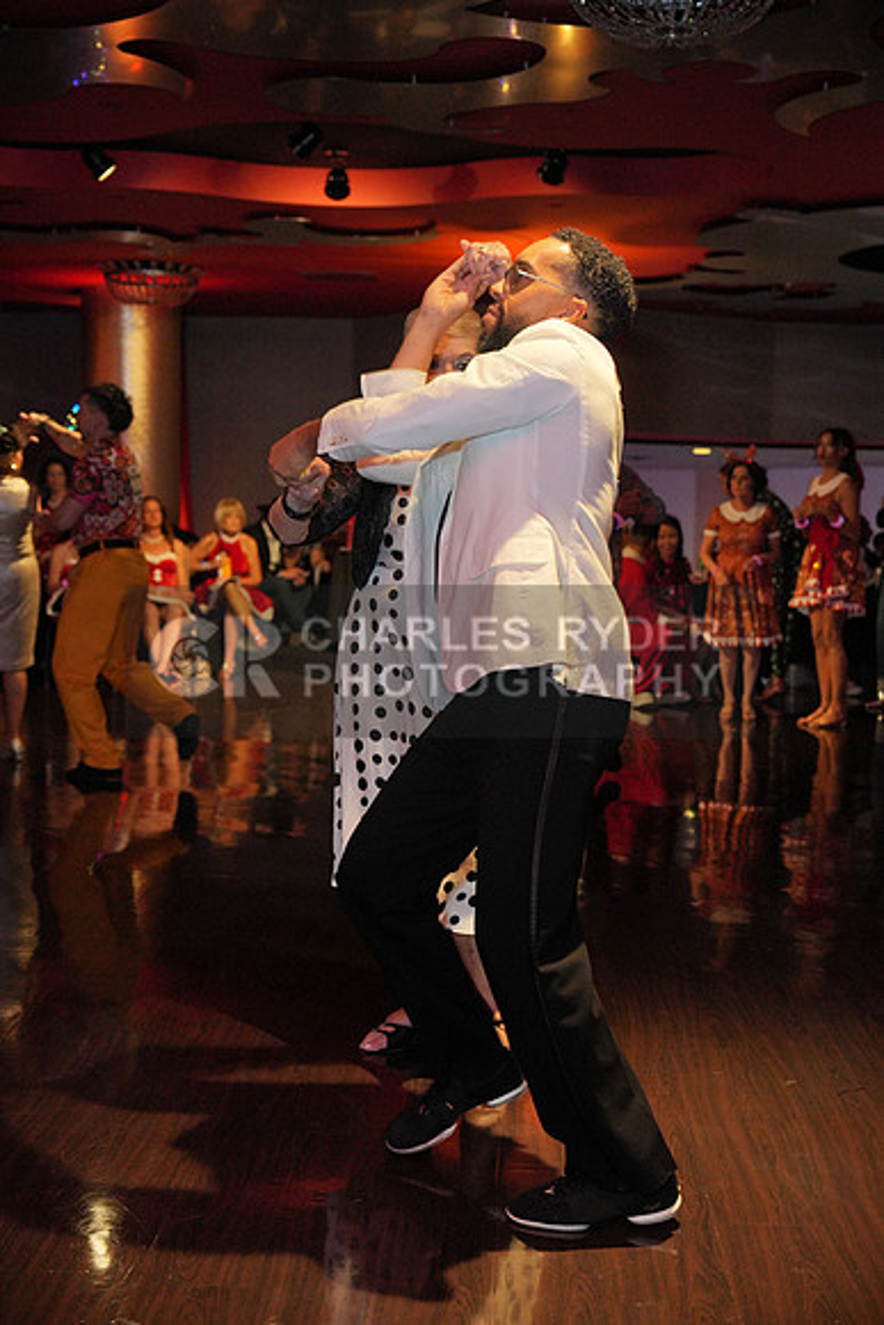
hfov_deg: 29.3
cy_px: 662
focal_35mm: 46
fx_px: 1693
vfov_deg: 42.7
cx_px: 442
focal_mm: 46
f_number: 4
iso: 4000
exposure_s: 1/200
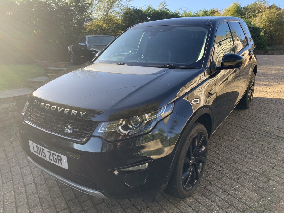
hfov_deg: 67.3
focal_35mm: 26
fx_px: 213
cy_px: 106
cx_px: 142
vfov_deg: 53.1
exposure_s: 1/234
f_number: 1.8
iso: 25
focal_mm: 4.25
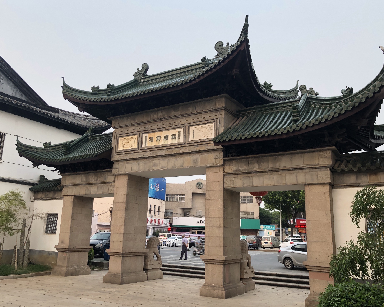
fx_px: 341
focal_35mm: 30
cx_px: 186
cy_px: 154
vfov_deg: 48.5
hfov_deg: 58.8
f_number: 1.8
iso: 64
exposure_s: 1/120
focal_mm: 4
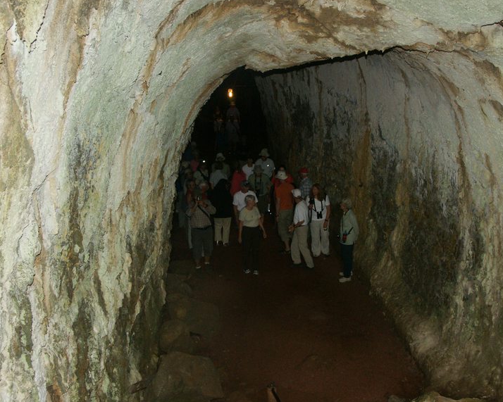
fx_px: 581
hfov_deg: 46.7
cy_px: 208
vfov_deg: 38.2
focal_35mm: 39
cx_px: 282
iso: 800
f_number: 5.6
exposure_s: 1/60
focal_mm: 22
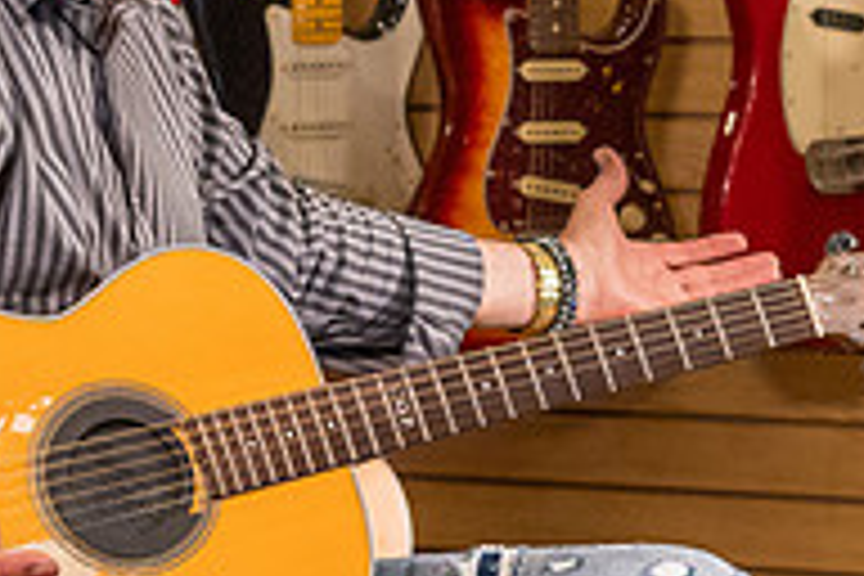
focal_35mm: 271
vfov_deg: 5.1
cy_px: 226
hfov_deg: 7.6
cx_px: 919
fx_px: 6503
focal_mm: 77
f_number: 6.3
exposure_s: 1/200
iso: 12800
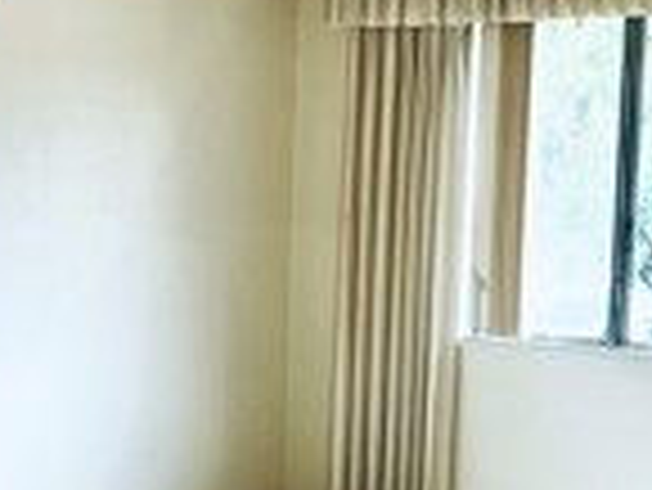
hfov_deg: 16.8
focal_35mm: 115
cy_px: 328
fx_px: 2168
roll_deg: -1.2
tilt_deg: -5.2
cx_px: 13
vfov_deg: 12.9
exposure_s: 1/233
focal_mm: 5.7
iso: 40
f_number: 1.5
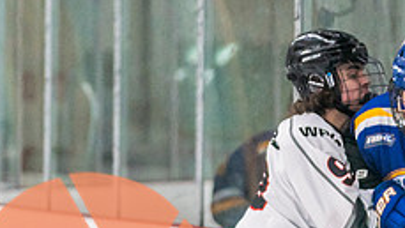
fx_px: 3491
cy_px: 248
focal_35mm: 325
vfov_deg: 3.7
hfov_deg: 6.6
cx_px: 379
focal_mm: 105
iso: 3200
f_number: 2.8
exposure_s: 1/1250
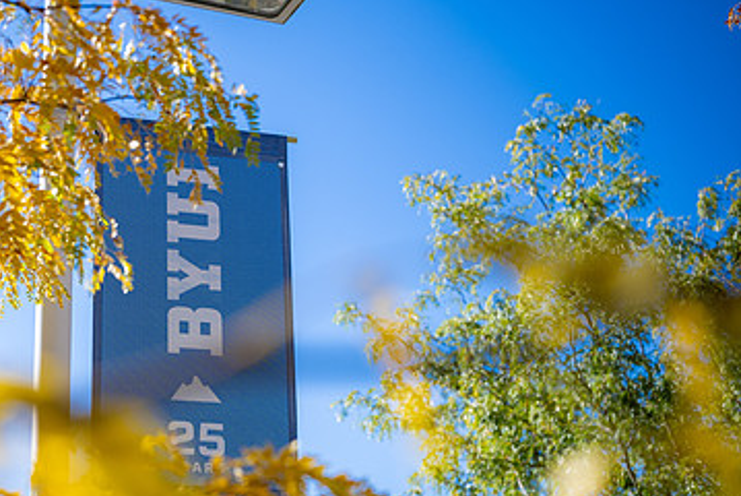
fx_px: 1298
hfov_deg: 31.2
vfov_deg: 21.6
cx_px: 169
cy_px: 297
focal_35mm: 63
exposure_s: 1/1000
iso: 100
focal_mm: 39
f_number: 2.8
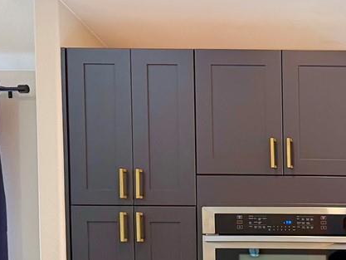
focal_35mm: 92
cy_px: 312
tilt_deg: -3.2
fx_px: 920
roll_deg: +0.0
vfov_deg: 15.5
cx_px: 639
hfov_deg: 17.1
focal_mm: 6.76
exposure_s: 1/60
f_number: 1.78
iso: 125
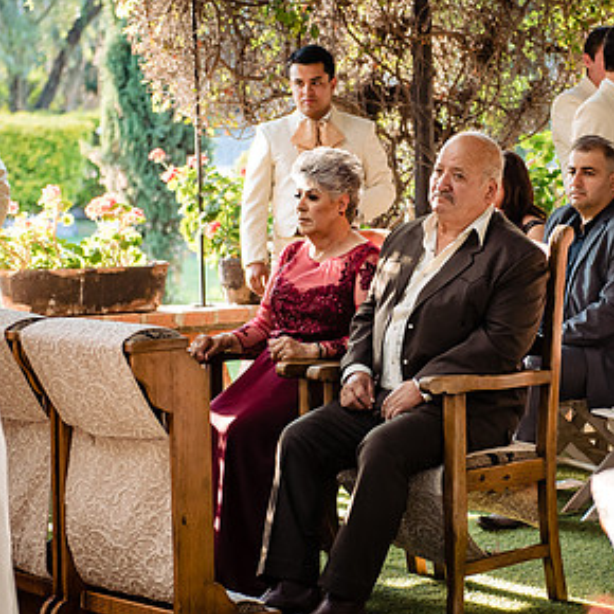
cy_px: 308
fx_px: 2388
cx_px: 462
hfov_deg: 14.6
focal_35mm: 119
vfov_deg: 14.7
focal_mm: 70
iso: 800
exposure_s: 1/250
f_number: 2.8
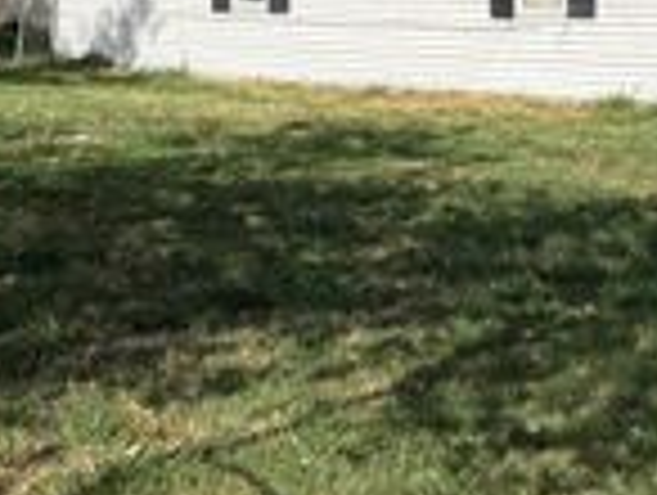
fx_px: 1559
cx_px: 644
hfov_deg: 22.9
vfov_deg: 17.7
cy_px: 16
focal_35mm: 82
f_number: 1.78
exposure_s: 1/6173
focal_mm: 6.76
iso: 80
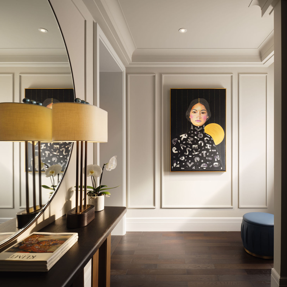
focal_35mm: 22
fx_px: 206
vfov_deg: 69.6
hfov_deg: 68.8
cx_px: 175
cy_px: 146
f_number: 11
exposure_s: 4
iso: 125
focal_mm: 23
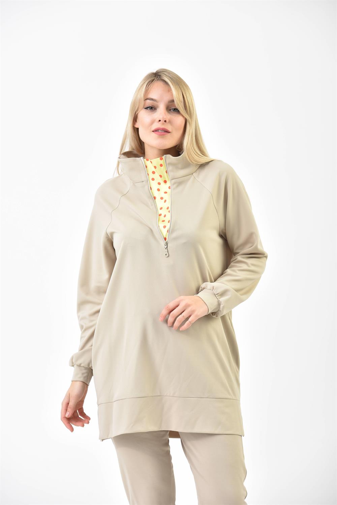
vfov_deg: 15.8
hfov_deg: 10.5
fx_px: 1825
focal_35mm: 130
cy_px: 252
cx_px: 168
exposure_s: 1/160
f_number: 6.3
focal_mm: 130
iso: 100
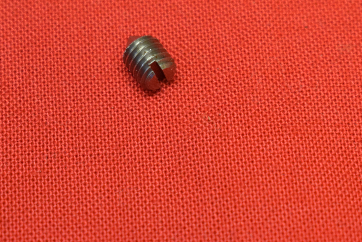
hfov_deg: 12.6
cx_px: 155
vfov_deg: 8.4
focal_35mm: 163
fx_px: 1639
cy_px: 77
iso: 1000
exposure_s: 1/60
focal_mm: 55
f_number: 5.6
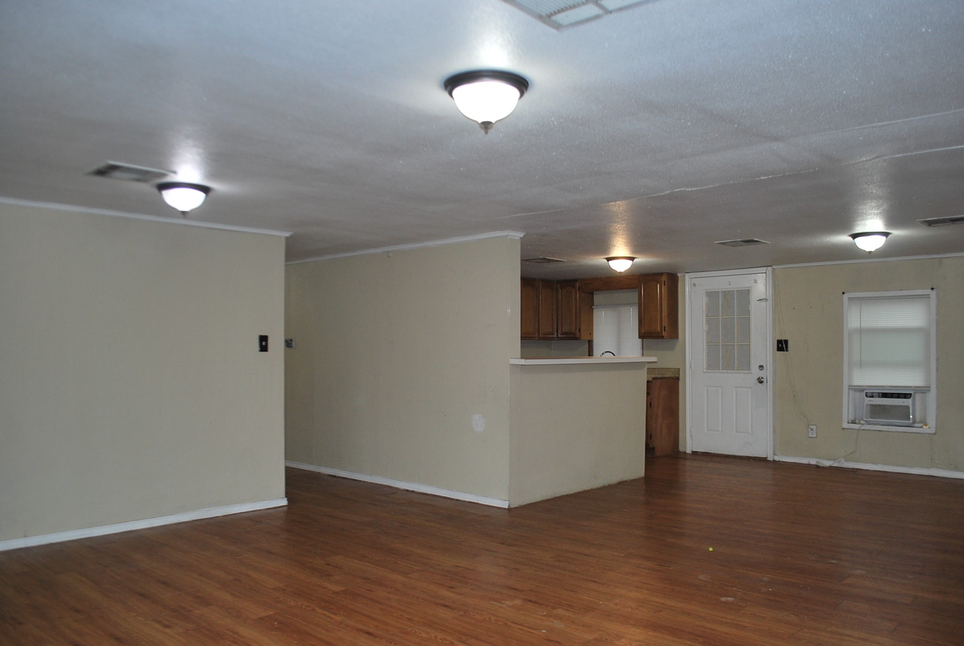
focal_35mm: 27
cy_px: 323
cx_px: 482
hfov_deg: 67.3
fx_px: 724
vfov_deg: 48.0
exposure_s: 1/60
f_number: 3.5
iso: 200
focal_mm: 18
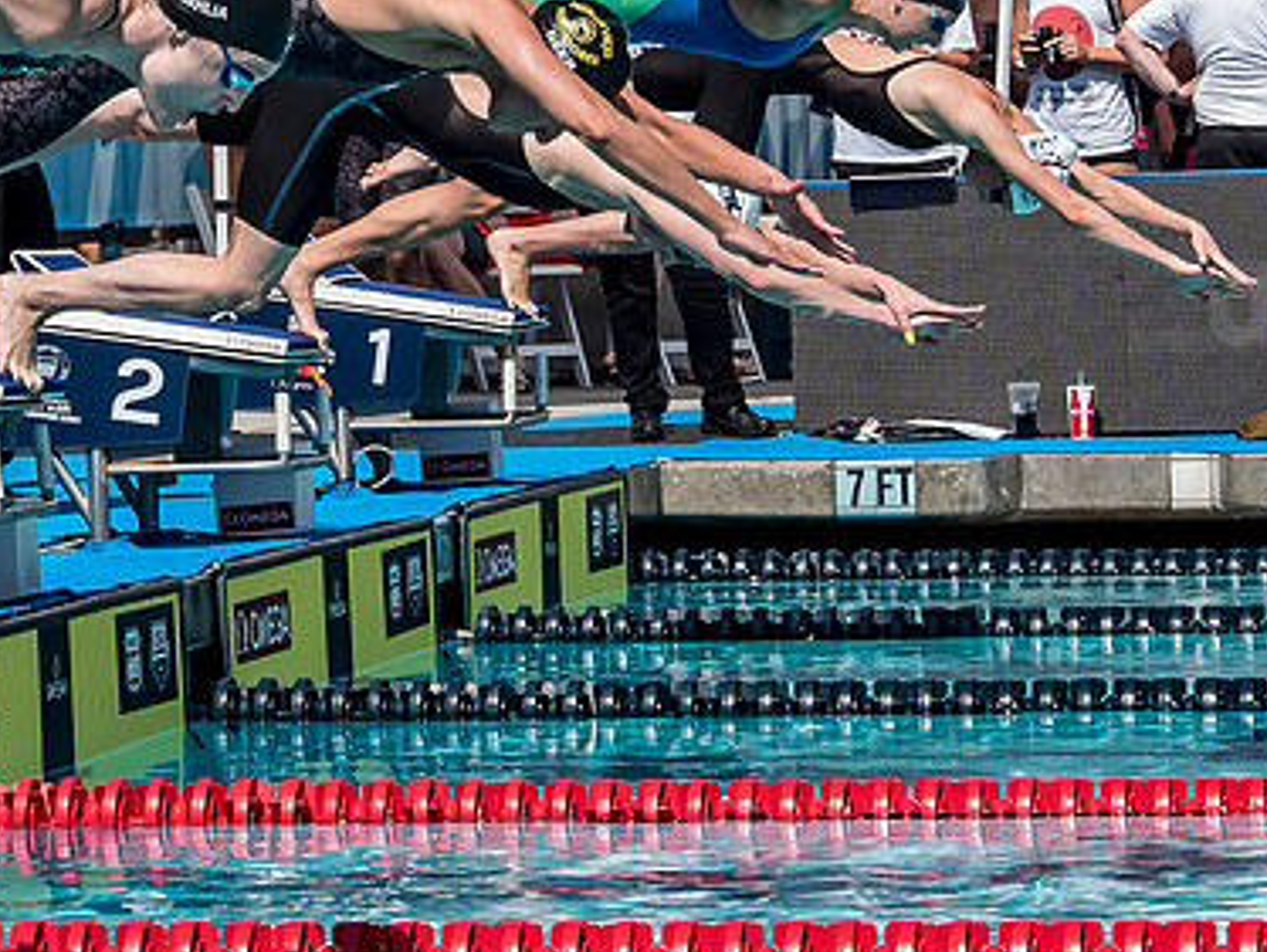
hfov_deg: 8.5
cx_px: -316
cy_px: 162
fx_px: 8460
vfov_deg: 6.4
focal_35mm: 231
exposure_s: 1/1600
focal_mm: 41
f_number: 7.1
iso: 400
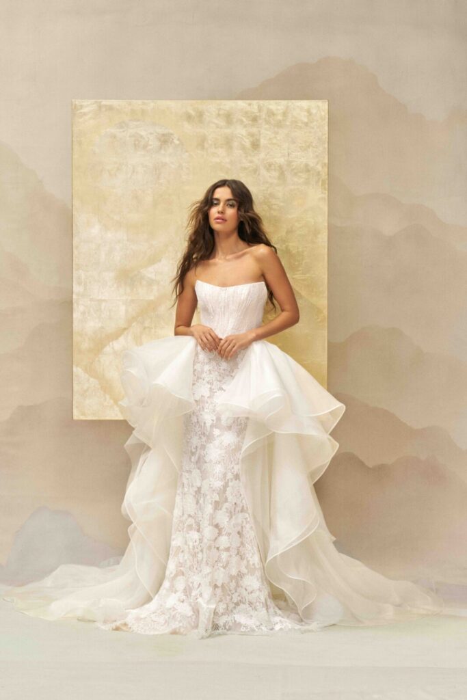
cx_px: 234
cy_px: 350
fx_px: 1362
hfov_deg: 19.5
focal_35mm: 70
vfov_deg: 28.8
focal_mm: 70
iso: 800
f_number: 5.6
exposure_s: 1/160
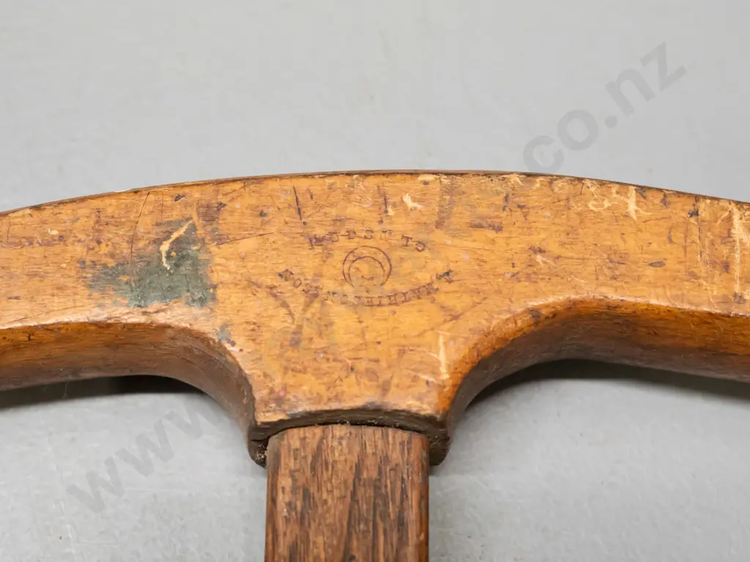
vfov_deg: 20.4
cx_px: 375
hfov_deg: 27.0
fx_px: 1560
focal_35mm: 72
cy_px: 281
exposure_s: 1/100
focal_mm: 36
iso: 3200
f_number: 5.6
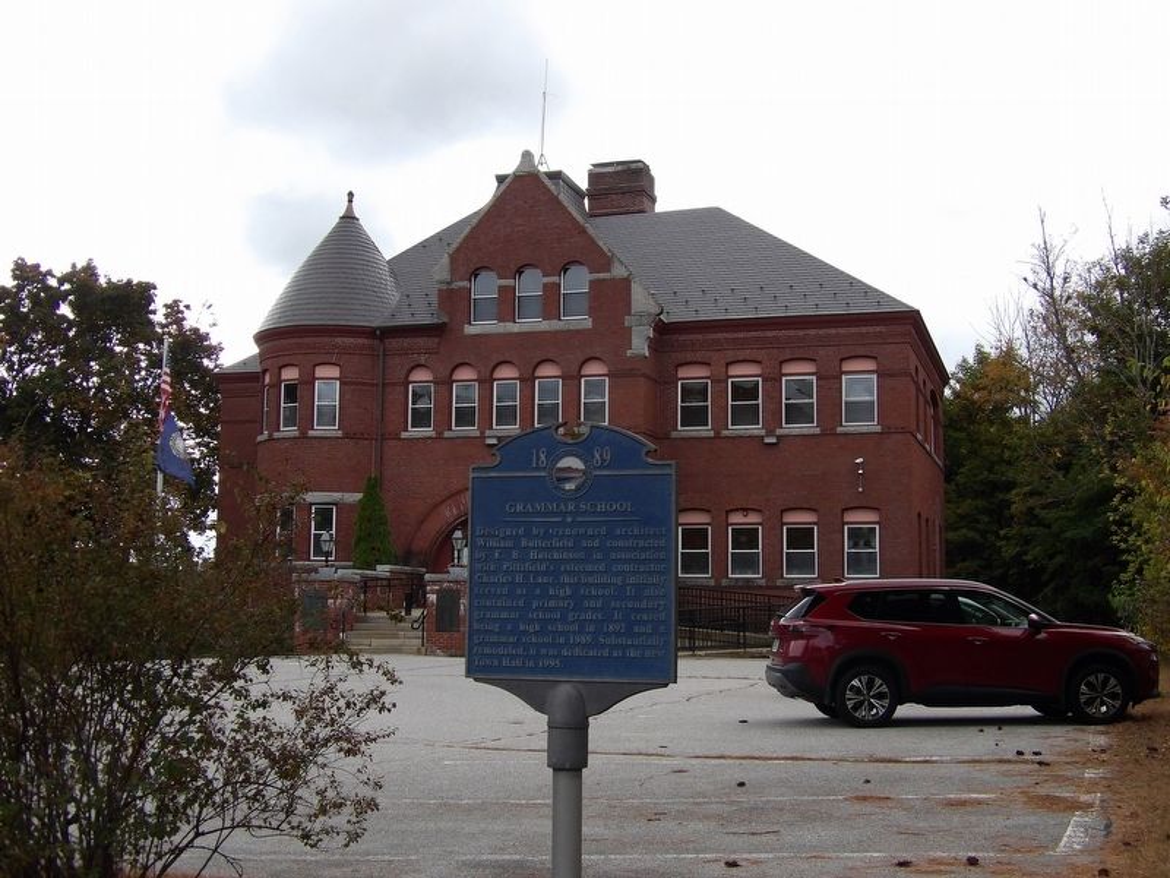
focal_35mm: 46
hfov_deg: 41.2
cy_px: 439
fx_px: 1555
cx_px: 585
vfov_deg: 31.5
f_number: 3.8
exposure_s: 1/360
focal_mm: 8.2
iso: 100
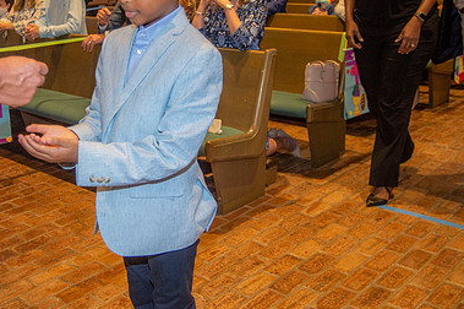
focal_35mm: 49
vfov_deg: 27.3
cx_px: 164
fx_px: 631
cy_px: 107
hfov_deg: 40.0
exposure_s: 1/125
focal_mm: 32
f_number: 4.5
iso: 1600
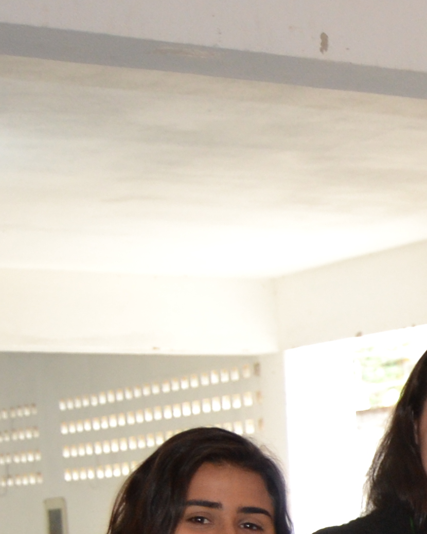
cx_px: 1108
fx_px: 1975
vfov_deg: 14.6
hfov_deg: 10.3
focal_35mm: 125
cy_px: 742
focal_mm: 20
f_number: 3.5
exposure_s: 1/60
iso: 640
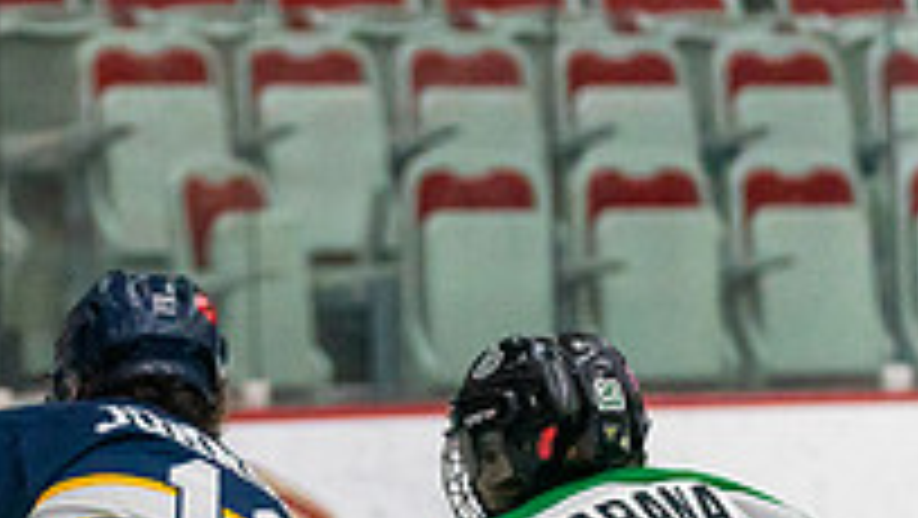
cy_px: 777
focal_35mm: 435
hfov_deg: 5.0
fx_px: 10594
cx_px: 48
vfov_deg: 2.8
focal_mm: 119
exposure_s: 1/1600
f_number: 2.8
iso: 4000
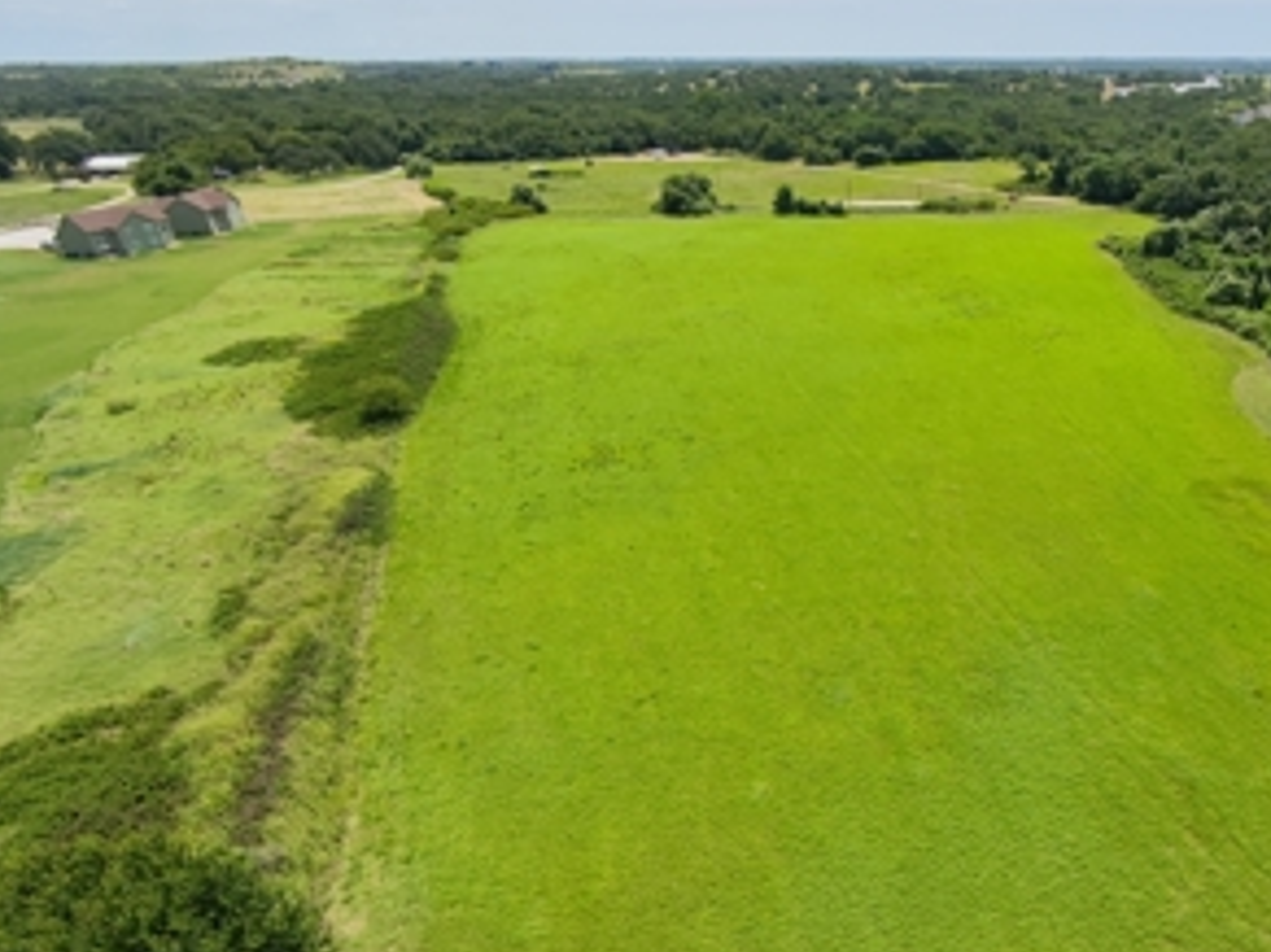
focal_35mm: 22
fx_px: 807
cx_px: 860
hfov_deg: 73.8
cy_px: 520
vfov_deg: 60.9
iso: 104
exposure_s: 1/1952
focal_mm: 16
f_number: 2.55
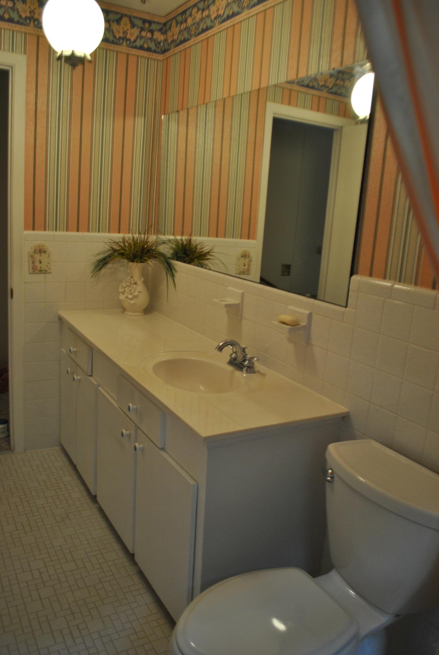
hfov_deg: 48.0
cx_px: 220
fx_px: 492
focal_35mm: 27
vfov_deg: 67.3
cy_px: 328
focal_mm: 18
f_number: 3.5
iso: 250
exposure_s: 1/30
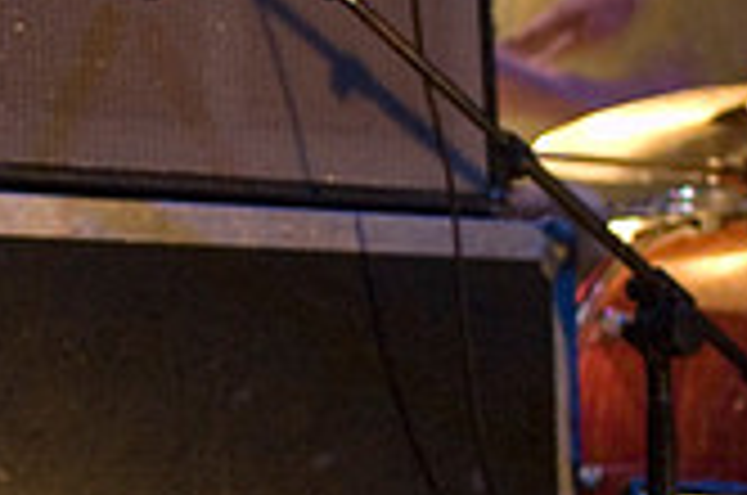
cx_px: 135
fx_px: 3805
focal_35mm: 184
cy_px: 270
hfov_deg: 11.2
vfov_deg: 7.4
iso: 1600
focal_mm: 35
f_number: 2.8
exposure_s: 1/40
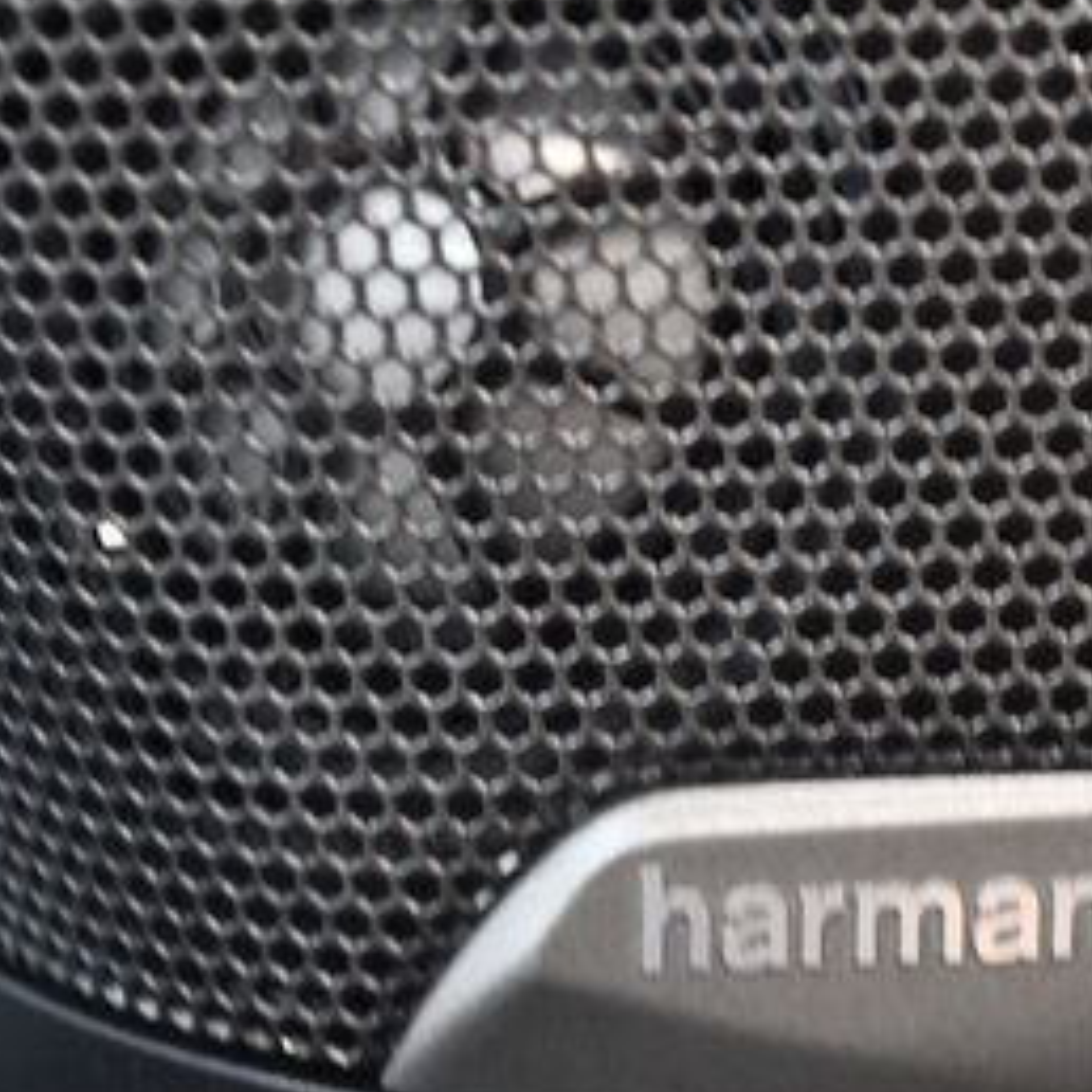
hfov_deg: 13.0
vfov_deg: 13.1
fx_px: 4747
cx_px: 982
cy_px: 631
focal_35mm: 133
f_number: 5.3
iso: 7200
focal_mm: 42
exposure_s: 1/60
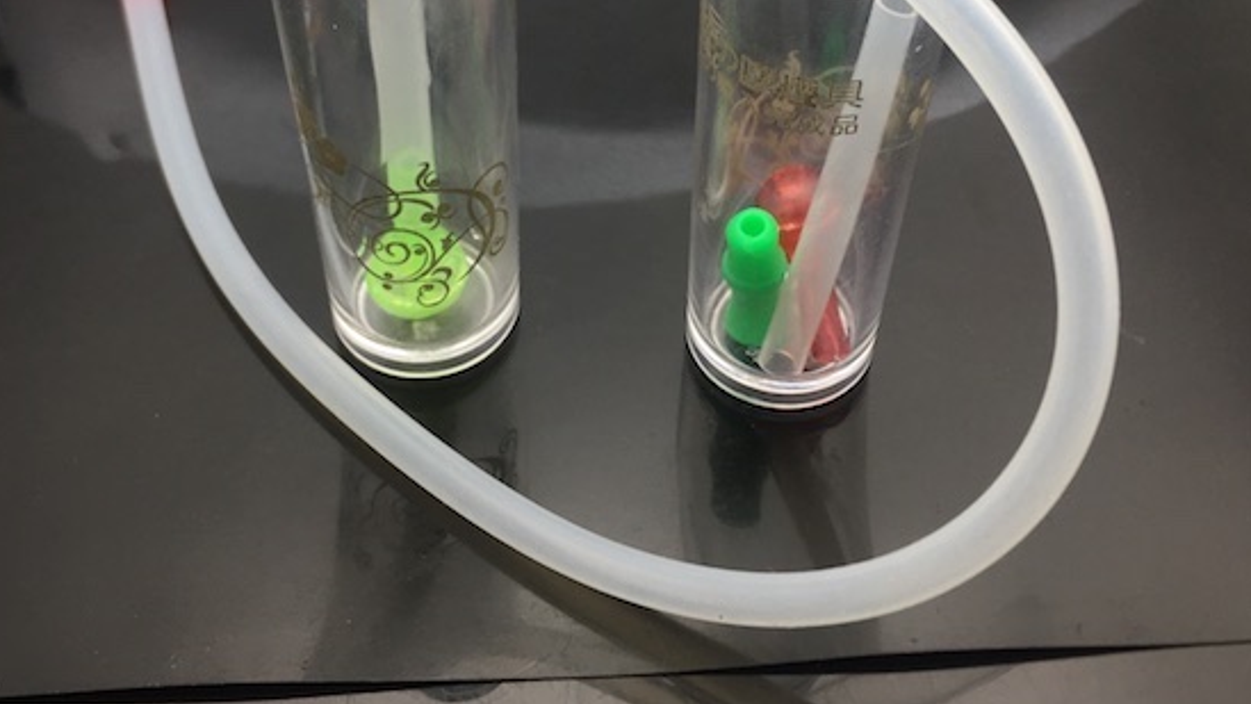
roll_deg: -2.8
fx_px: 1526
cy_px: 62
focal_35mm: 46
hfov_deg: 44.6
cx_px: 608
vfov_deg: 25.1
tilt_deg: -37.7
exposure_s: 1/100
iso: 40
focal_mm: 4.15
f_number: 2.2
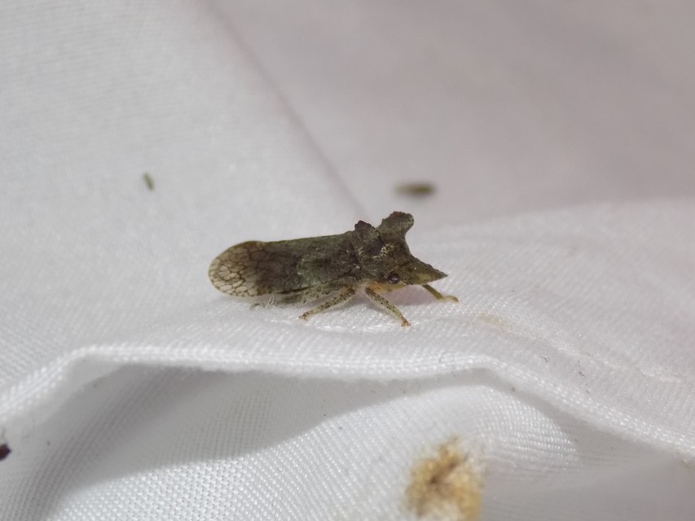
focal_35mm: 118
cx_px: 348
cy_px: 260
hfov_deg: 16.7
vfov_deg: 12.6
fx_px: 2369
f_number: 4.8
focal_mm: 20.9
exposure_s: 1/30
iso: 200
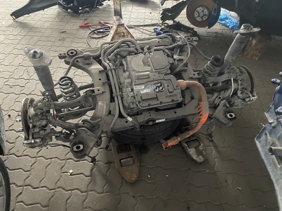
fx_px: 212
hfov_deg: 67.3
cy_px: 106
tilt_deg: -46.4
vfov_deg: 53.0
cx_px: 141
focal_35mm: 26
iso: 800
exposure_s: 1/30
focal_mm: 4.25
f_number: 1.8
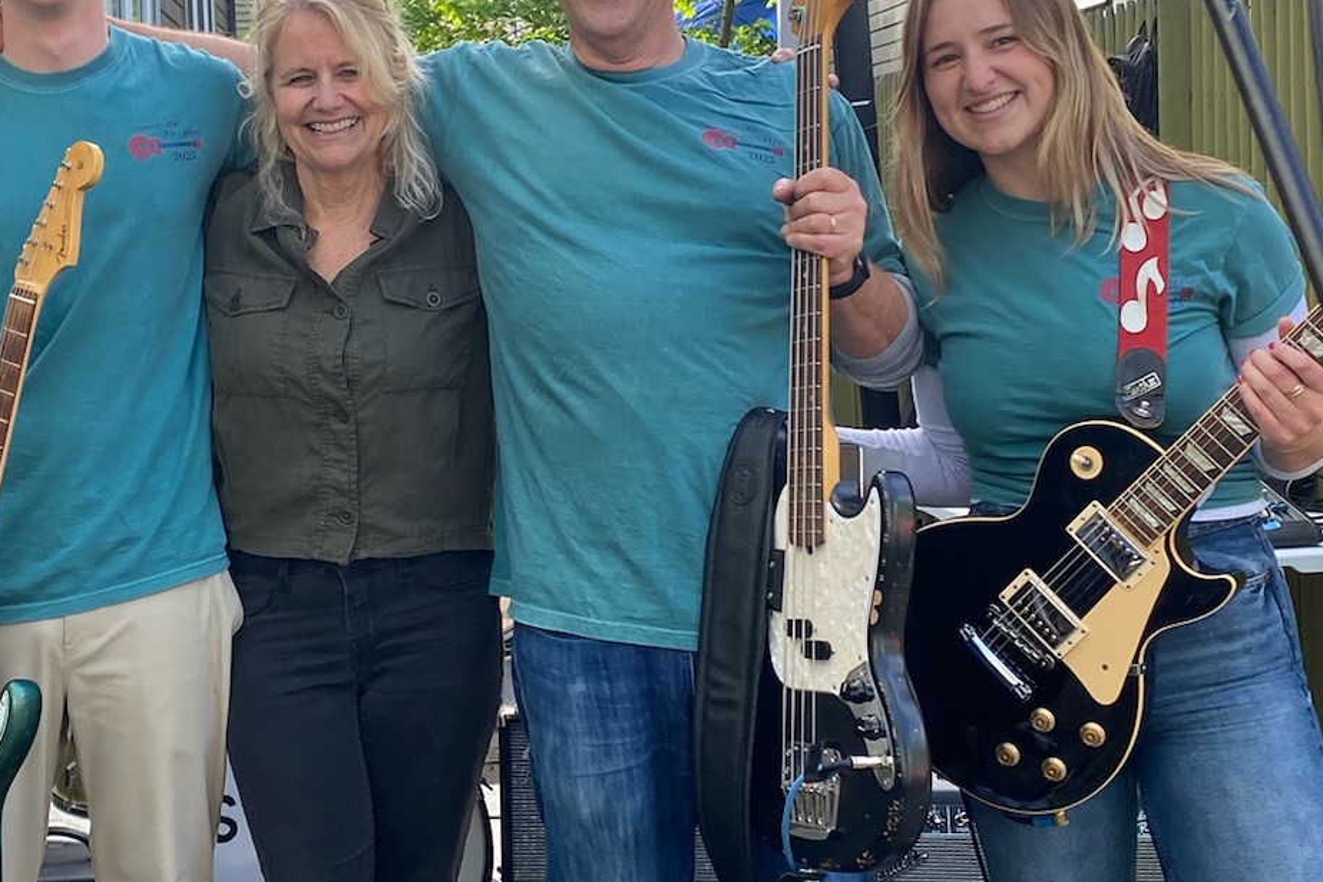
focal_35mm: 60
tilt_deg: -2.4
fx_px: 2204
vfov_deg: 22.6
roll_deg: +1.3
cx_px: 473
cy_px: 341
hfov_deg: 33.2
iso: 32
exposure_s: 1/398
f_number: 1.8
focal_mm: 4.25
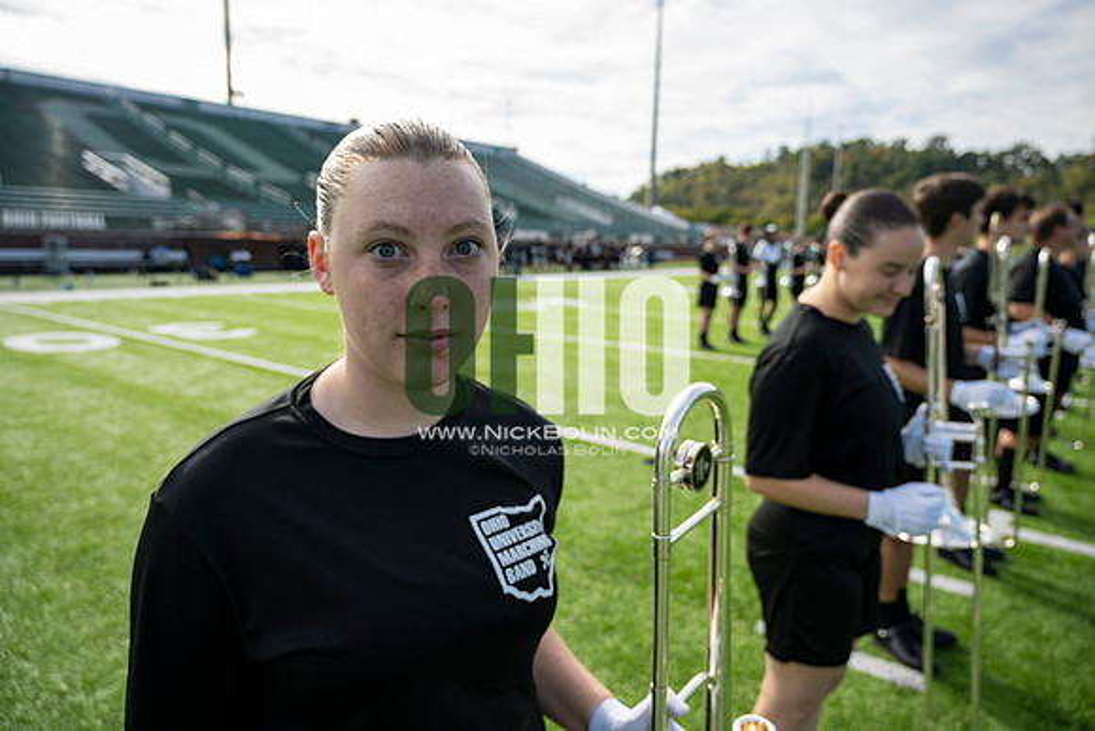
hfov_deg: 73.7
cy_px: 366
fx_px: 730
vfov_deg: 53.2
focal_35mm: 24
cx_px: 548
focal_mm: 24
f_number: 4.5
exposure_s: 1/250
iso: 80
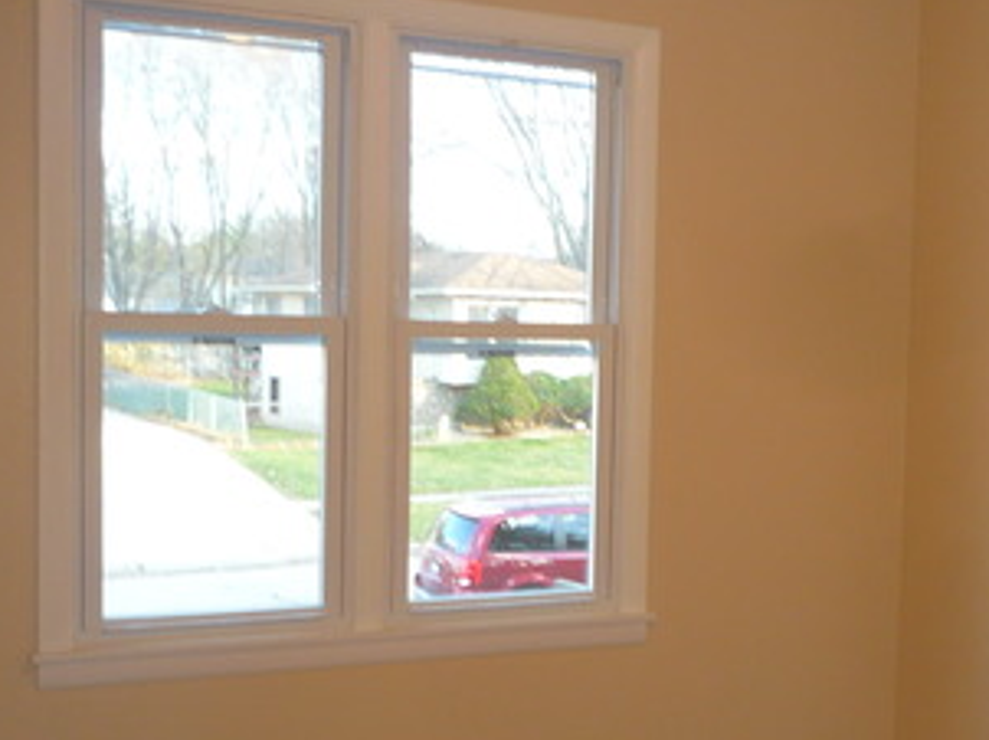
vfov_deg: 27.4
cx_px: 698
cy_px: 429
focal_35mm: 53
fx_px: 1513
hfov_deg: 35.7
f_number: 2.8
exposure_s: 1/30
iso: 100
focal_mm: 4.4
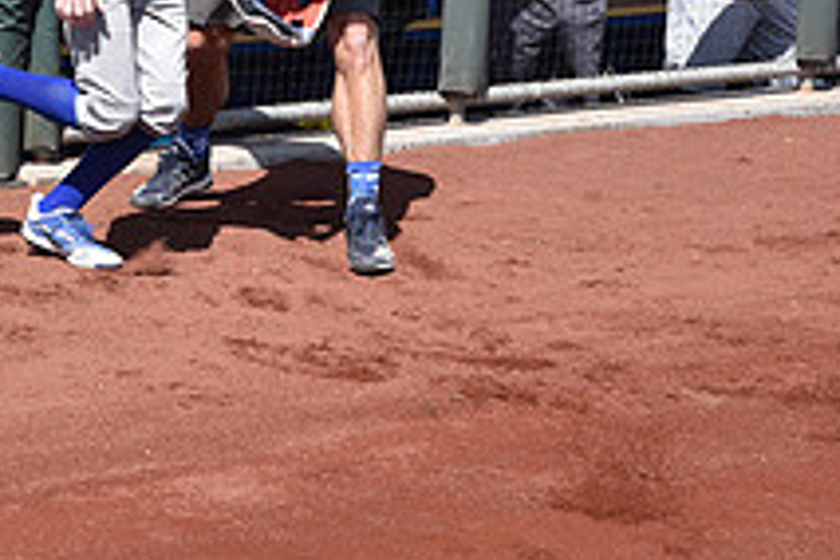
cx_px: 55
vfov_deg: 9.0
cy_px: -108
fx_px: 3500
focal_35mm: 150
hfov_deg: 13.5
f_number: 9
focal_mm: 55
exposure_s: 1/320
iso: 200
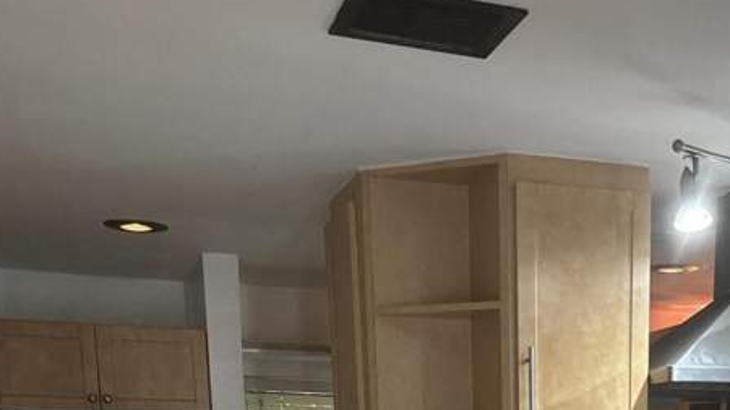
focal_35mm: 62
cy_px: 788
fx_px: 1200
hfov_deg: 32.9
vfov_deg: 15.8
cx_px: 586
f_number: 1.78
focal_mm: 6.76
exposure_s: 1/60
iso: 500
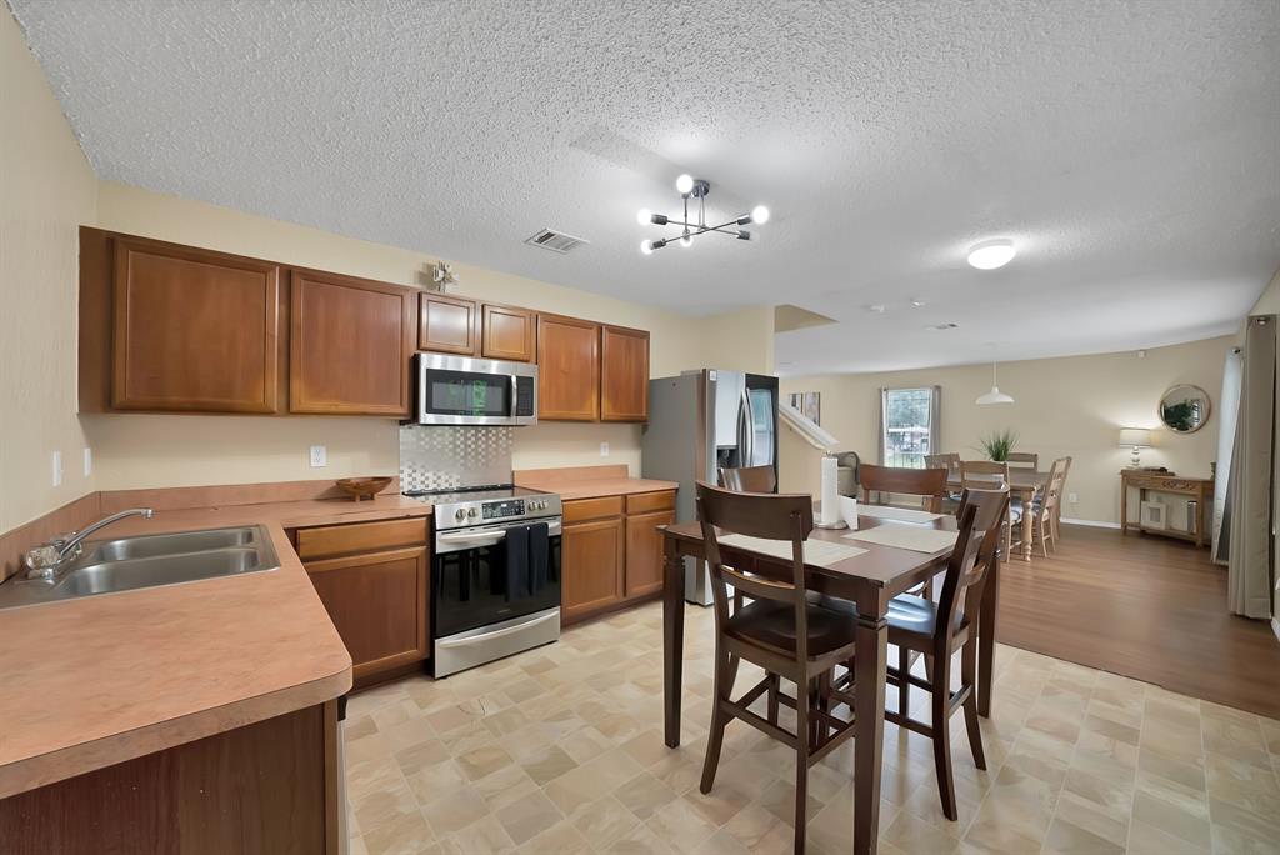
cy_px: 428
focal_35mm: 13
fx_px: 462
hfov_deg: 108.3
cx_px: 640
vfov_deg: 85.5
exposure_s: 1/6
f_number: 9
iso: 640
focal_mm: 13
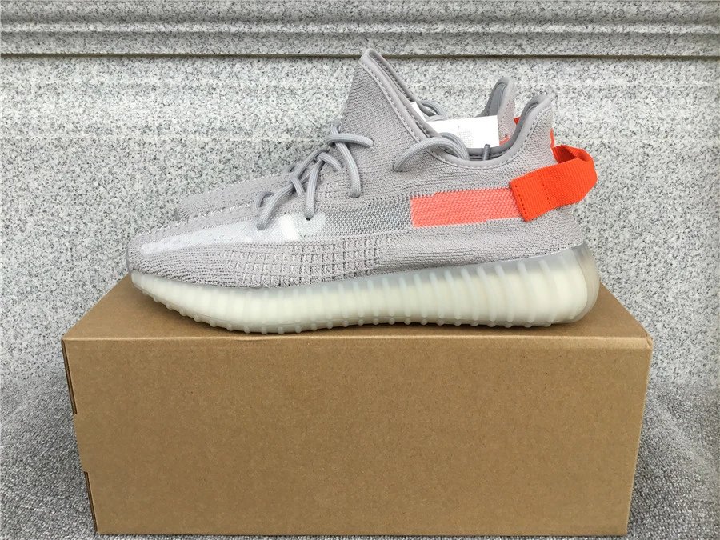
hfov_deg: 58.4
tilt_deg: -18.7
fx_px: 645
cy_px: 270
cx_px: 360
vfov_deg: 45.4
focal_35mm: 31
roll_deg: +0.1
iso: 25
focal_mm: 3.3
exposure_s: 1/287
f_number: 2.4
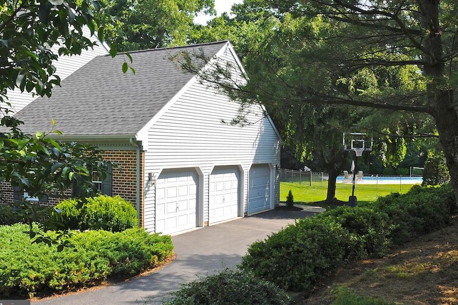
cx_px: 238
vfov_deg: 35.0
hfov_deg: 50.7
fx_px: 483
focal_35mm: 38
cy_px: 143
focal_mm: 22
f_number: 9
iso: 200
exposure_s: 1/125
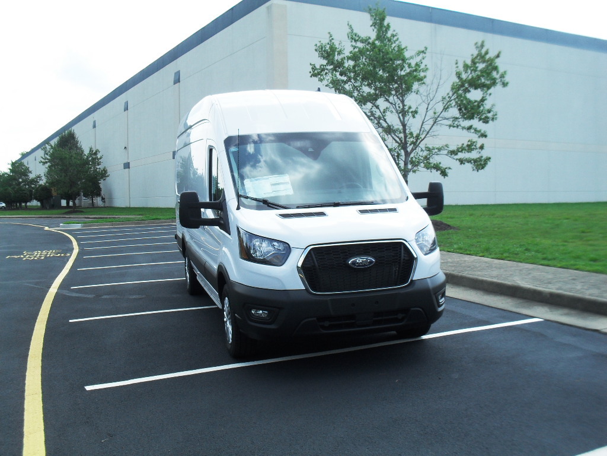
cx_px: 304
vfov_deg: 40.7
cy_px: 228
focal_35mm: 35
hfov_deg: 52.6
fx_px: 614
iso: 100
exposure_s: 1/90
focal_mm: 6.3
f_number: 8.4
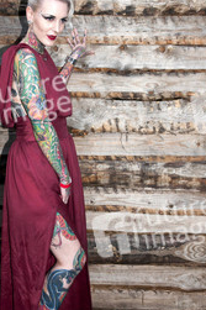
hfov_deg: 22.4
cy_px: 167
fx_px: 514
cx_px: 44
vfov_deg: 33.5
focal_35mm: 60
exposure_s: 1/100
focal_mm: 25
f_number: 6.3
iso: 400
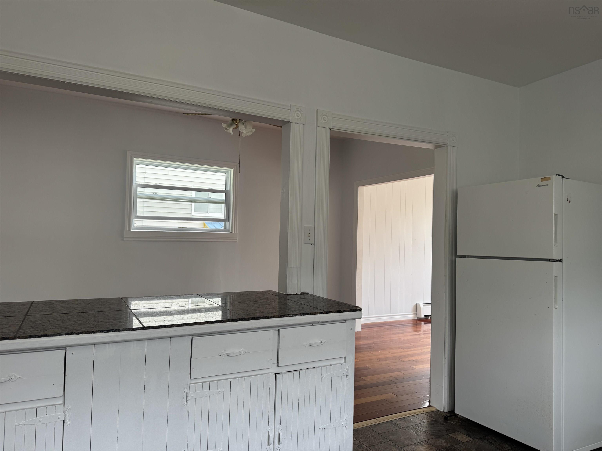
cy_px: 226
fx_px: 417
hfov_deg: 71.6
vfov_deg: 56.8
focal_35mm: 24
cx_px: 301
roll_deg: -0.2
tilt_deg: +1.7
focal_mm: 6.76
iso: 80
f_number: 1.78
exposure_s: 1/174
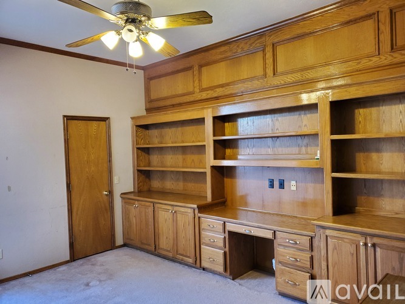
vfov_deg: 53.0
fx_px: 304
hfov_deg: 67.3
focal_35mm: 26
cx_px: 202
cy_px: 152
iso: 250
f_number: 1.5
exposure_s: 1/40
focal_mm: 4.3
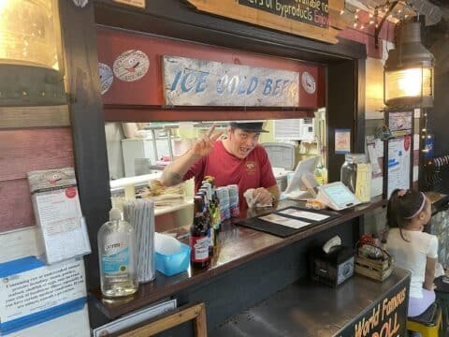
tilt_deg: -8.4
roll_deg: +2.2
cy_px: 168
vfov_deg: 53.1
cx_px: 224
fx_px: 337
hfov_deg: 67.3
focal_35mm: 26
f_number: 1.6
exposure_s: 1/60
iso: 250
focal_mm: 4.2
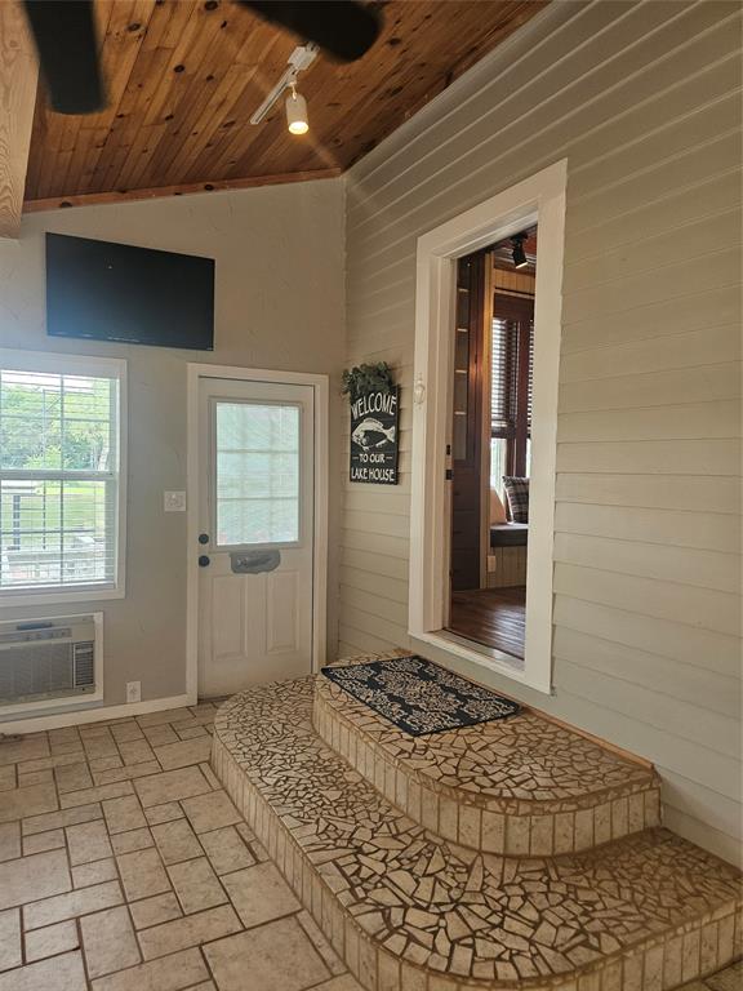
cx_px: 372
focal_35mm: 23
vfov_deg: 73.9
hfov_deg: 58.9
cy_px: 496
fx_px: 658
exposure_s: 1/180
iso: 250
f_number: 1.7
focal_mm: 6.3
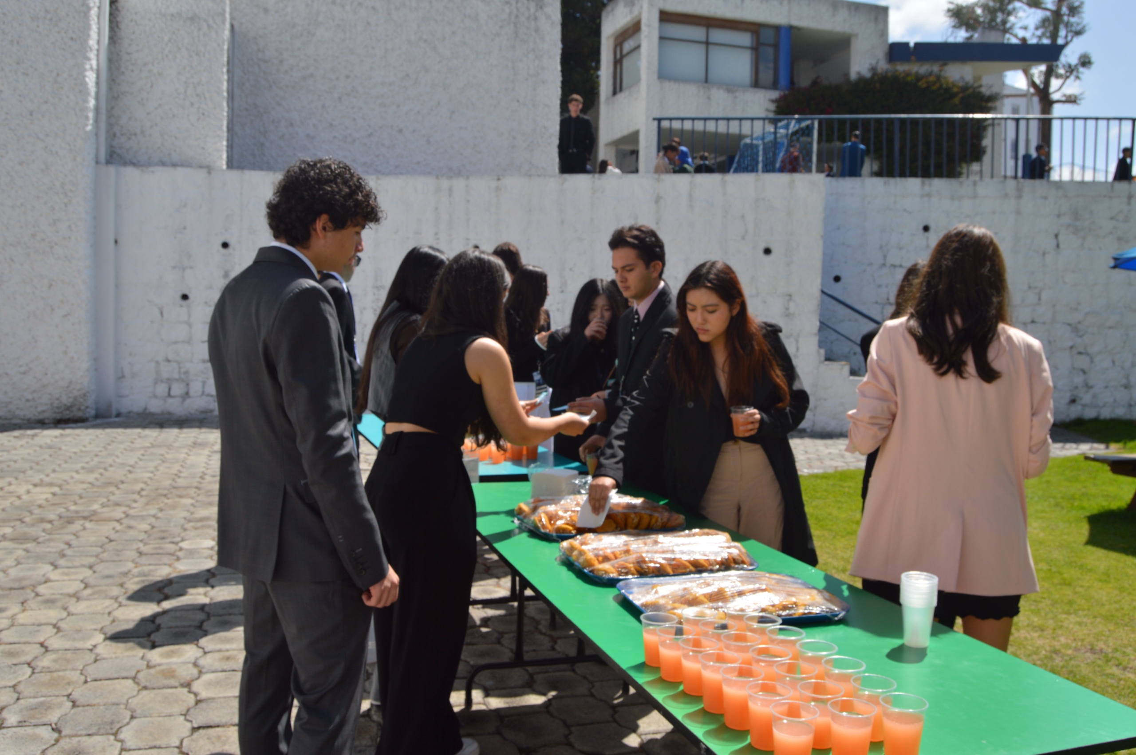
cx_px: 568
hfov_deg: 62.0
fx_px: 946
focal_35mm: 30
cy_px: 378
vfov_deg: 43.5
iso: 100
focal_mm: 20
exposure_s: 1/320
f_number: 9
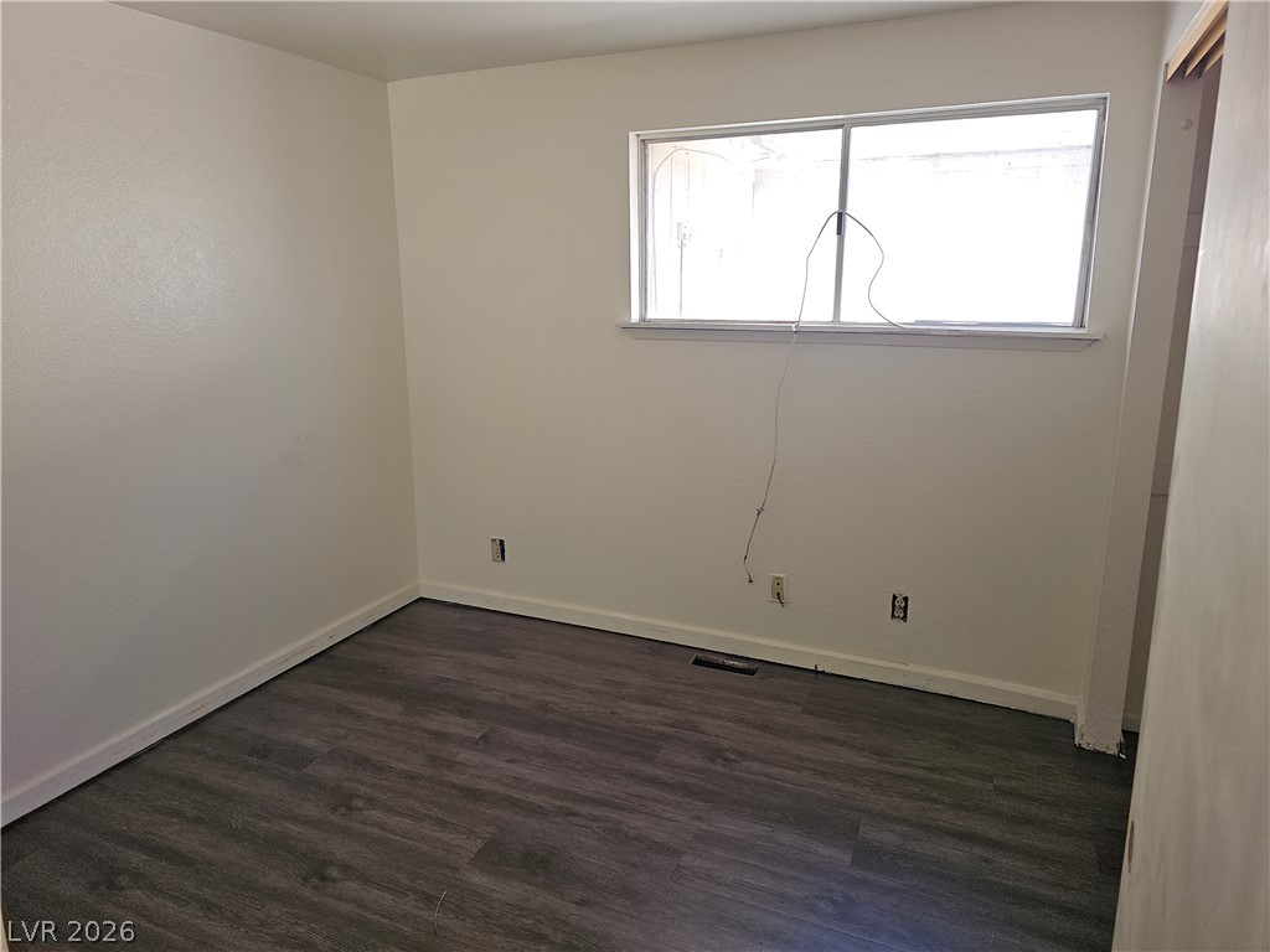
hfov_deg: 73.9
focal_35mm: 23
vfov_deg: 58.9
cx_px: 635
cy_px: 476
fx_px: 844
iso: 16
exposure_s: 1/60
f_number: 1.7
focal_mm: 6.3
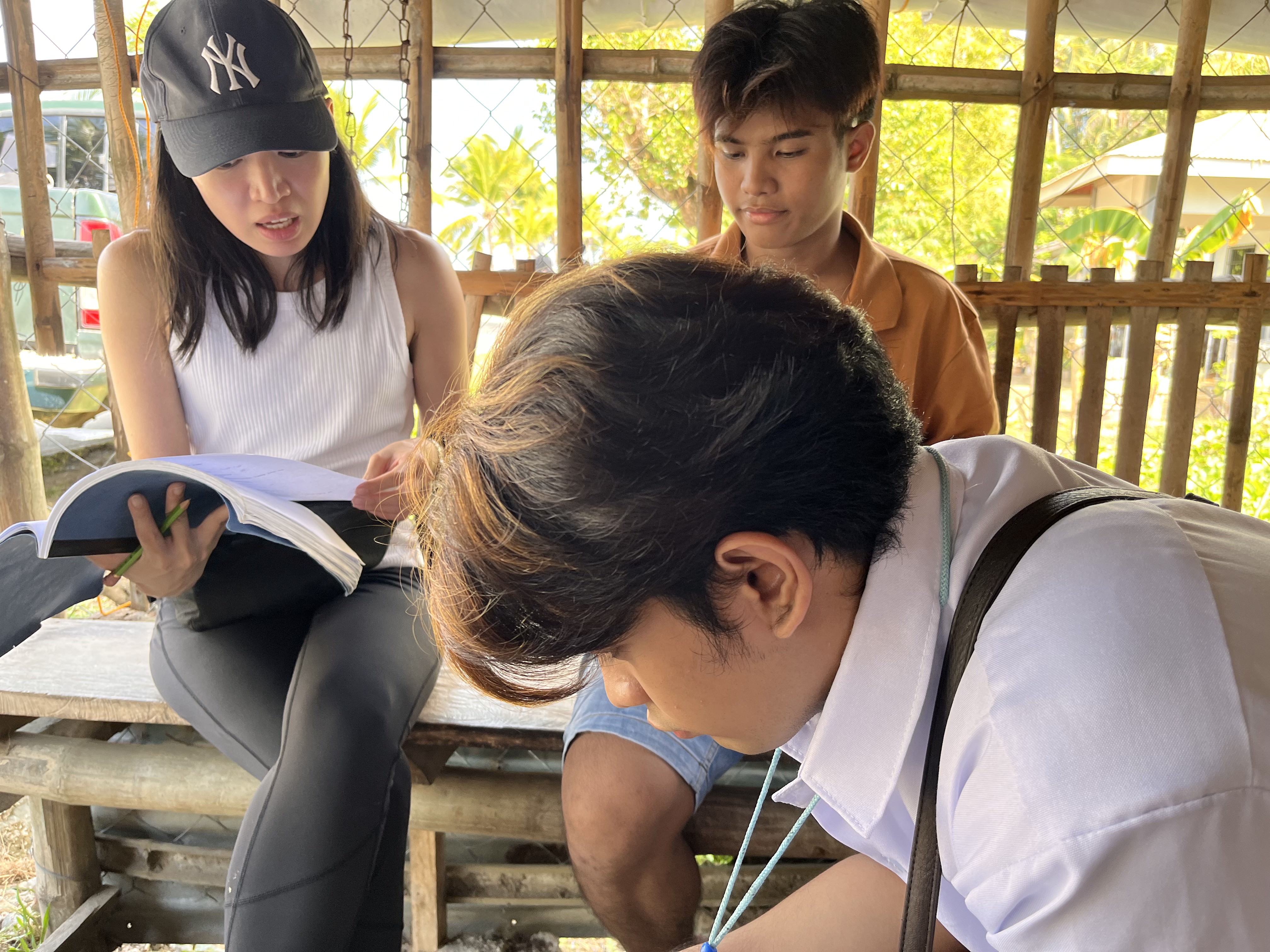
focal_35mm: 26
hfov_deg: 67.3
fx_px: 954
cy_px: 476
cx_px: 635
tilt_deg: -11.2
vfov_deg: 53.1
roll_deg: -1.5
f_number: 1.6
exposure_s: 1/122
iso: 64
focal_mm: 5.1
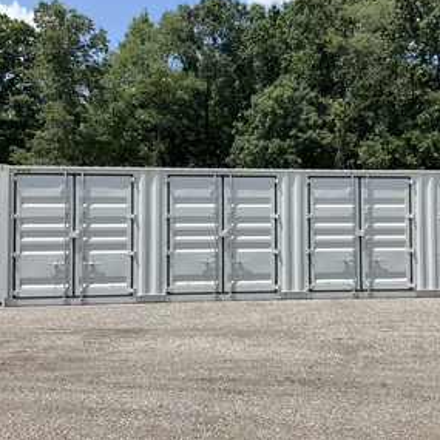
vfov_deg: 46.0
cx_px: 256
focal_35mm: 36
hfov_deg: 45.9
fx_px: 518
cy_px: 212
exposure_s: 1/2141
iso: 25
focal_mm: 3
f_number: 1.8
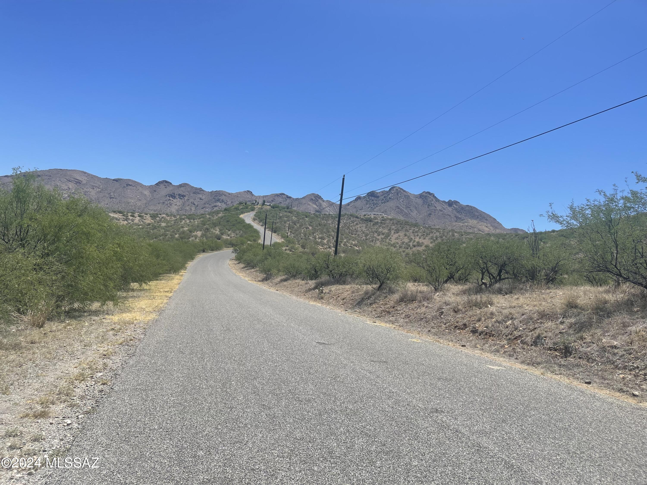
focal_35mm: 25
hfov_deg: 69.4
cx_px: 324
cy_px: 242
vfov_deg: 54.9
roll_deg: -6.2
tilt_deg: +2.3
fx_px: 467
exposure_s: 1/4348
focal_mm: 5.1
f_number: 1.6
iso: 32
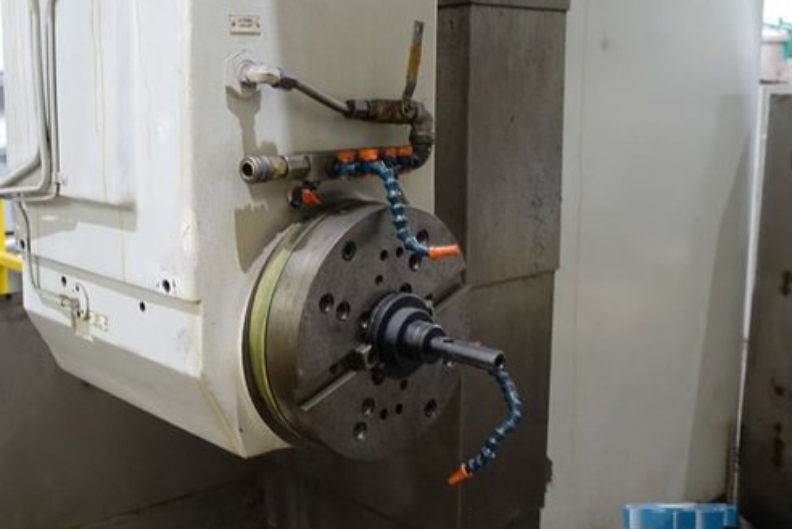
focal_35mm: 39
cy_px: 201
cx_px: 184
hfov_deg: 47.4
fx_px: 859
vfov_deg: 34.1
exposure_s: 1/30
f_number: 1.8
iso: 640
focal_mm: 8.8
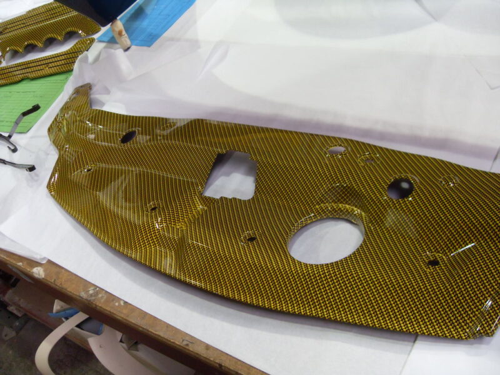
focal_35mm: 35
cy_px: 188
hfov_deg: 52.6
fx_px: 506
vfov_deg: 40.7
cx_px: 250
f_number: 2.8
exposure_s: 1/30
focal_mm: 6.3
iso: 200
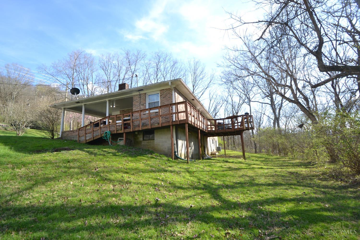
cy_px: 120
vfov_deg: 77.3
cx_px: 180
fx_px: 150
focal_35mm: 15
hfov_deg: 100.4
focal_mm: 10
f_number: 6.3
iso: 100
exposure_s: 1/160
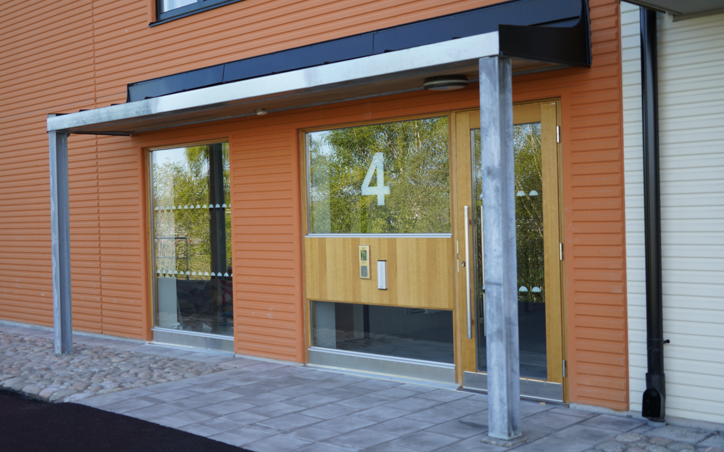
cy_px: 218
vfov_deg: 29.2
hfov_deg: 45.3
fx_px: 868
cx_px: 361
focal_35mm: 44
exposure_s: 1/160
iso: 125
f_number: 4.5
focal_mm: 43
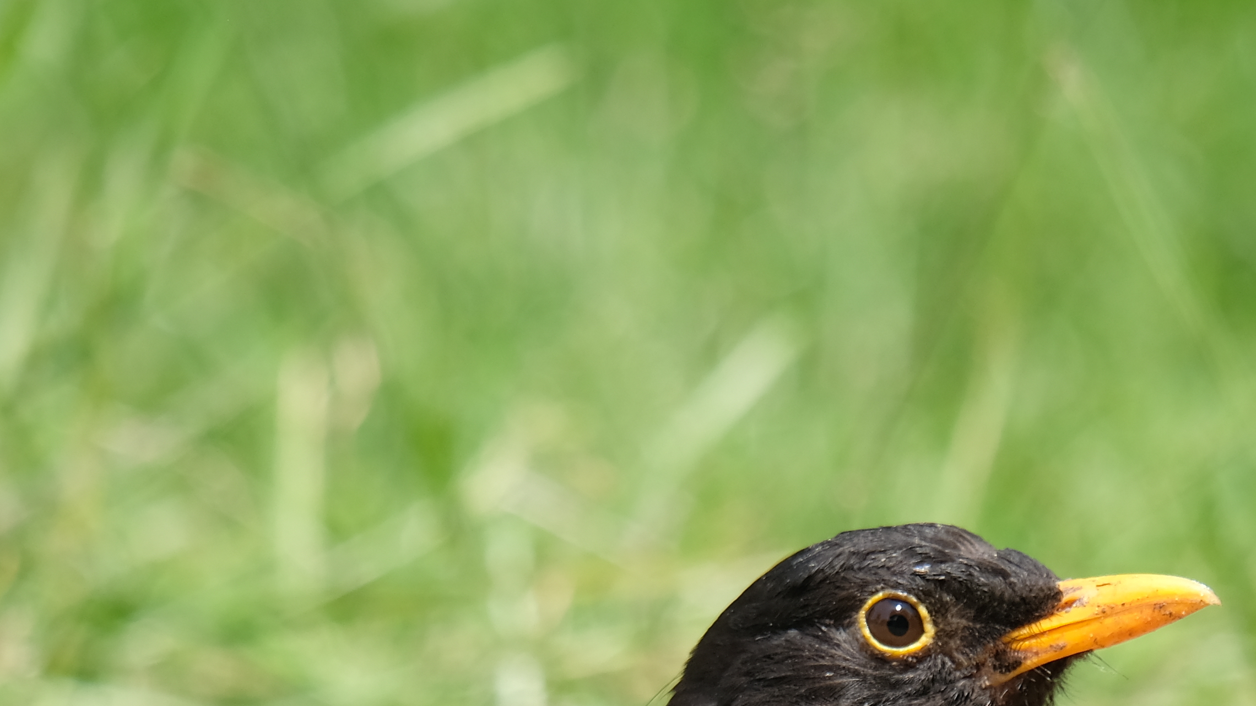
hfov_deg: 2.6
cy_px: 1085
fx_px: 27540
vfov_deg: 1.5
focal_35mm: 827
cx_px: 863
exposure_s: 1/500
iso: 400
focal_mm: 200
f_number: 6.4
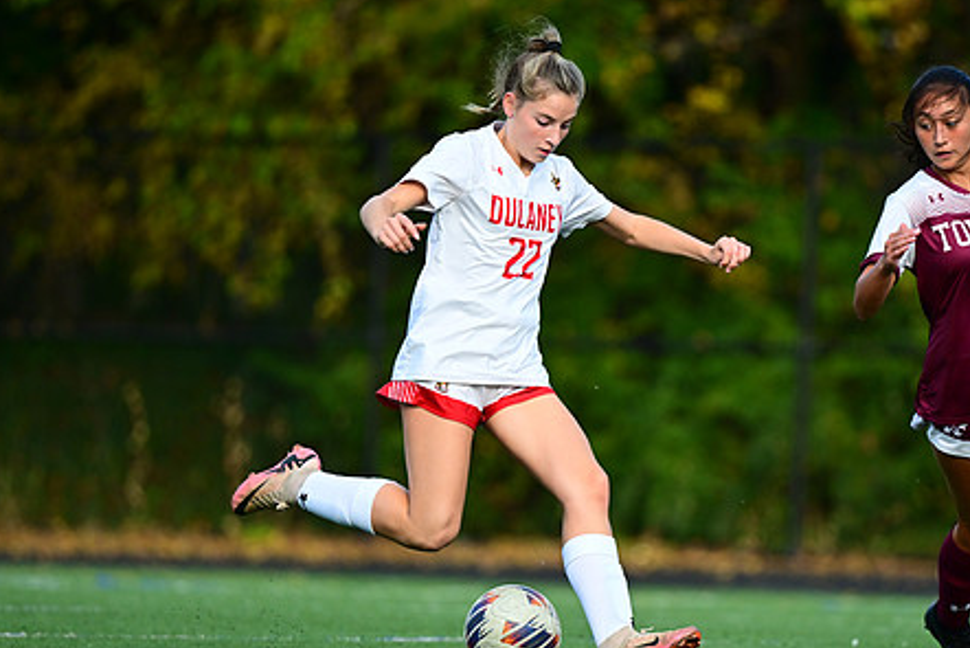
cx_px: 538
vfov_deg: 2.1
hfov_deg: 3.1
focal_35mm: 656
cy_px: 322
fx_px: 17680
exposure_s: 1/2000
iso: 1400
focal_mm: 500
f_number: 5.6
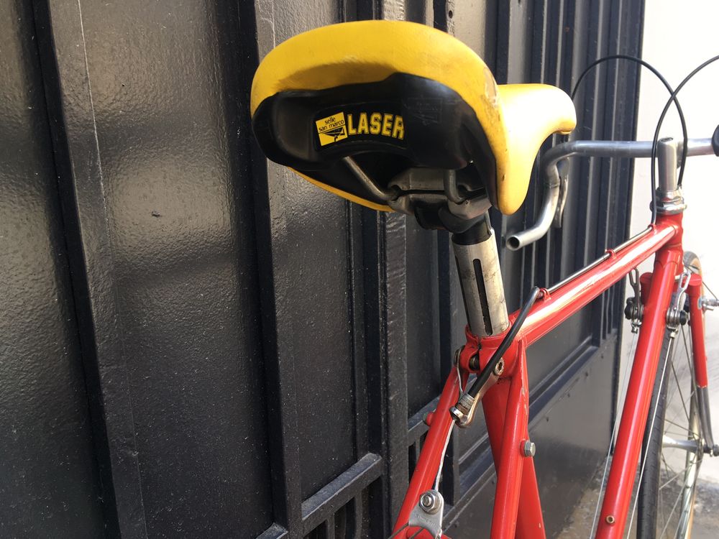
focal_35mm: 29
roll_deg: +1.3
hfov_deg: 61.7
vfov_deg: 48.2
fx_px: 602
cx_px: 360
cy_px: 270
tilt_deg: -14.4
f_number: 2.2
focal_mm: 4.15
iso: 25
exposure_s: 1/50
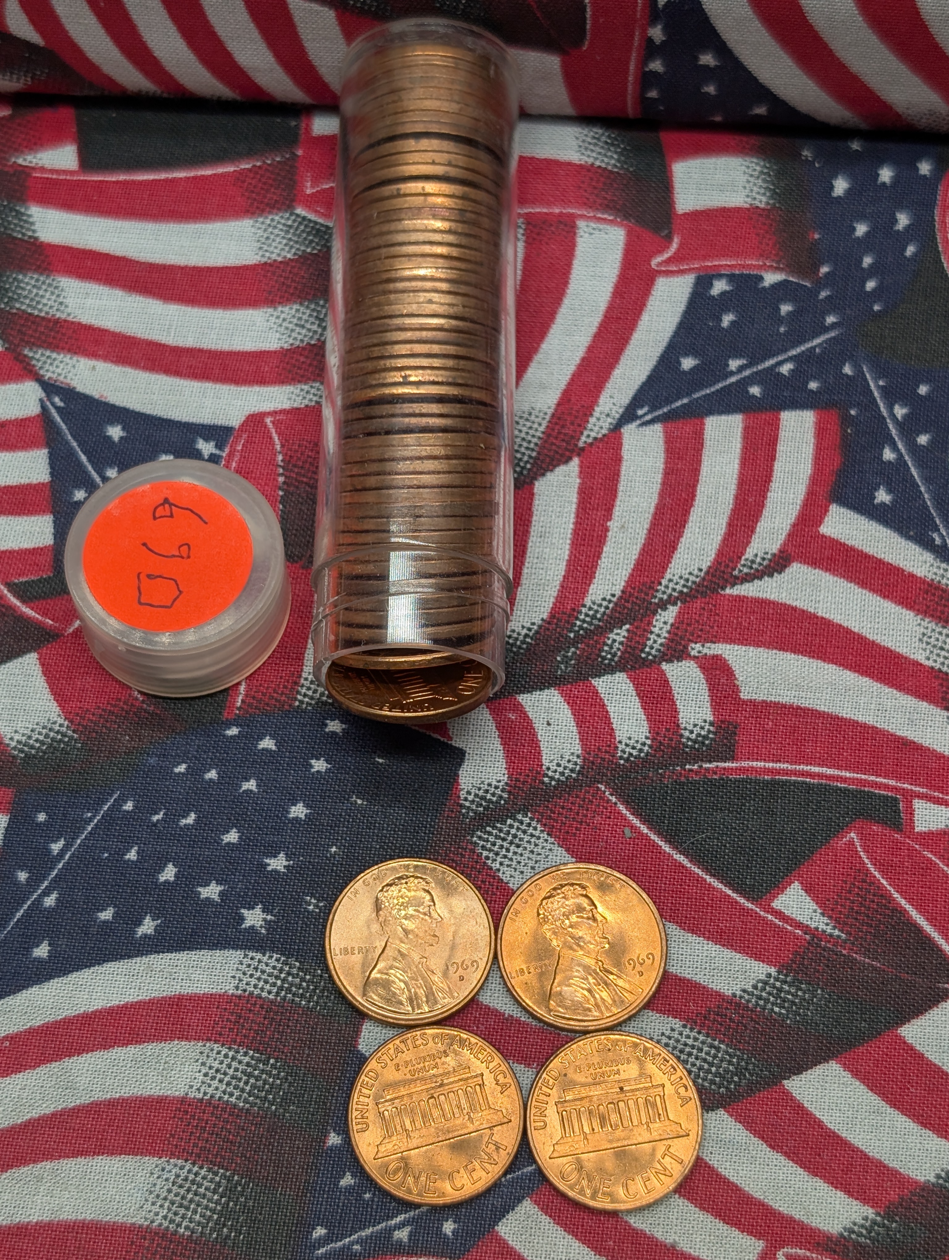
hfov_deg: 29.7
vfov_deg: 38.9
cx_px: 474
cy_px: 630
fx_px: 1787
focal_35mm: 49
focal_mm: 6.9
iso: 21
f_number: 1.68
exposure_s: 1/72.6
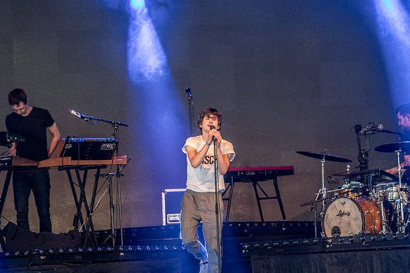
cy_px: 140
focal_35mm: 212
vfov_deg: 6.5
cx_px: 214
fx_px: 2414
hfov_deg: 9.7
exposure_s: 1/100
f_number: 2.8
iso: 800
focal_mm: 116
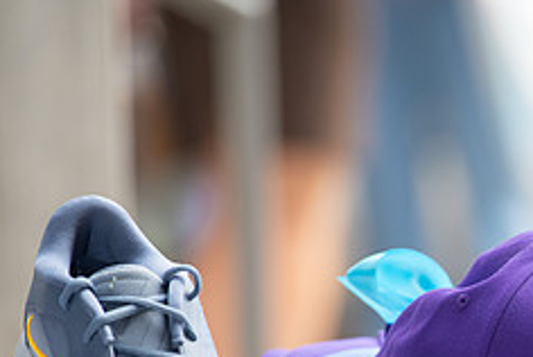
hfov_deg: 4.5
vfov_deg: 3.0
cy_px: 394
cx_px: 635
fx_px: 6730
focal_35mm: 454
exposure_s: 1/250
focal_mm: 185
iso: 400
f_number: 2.8
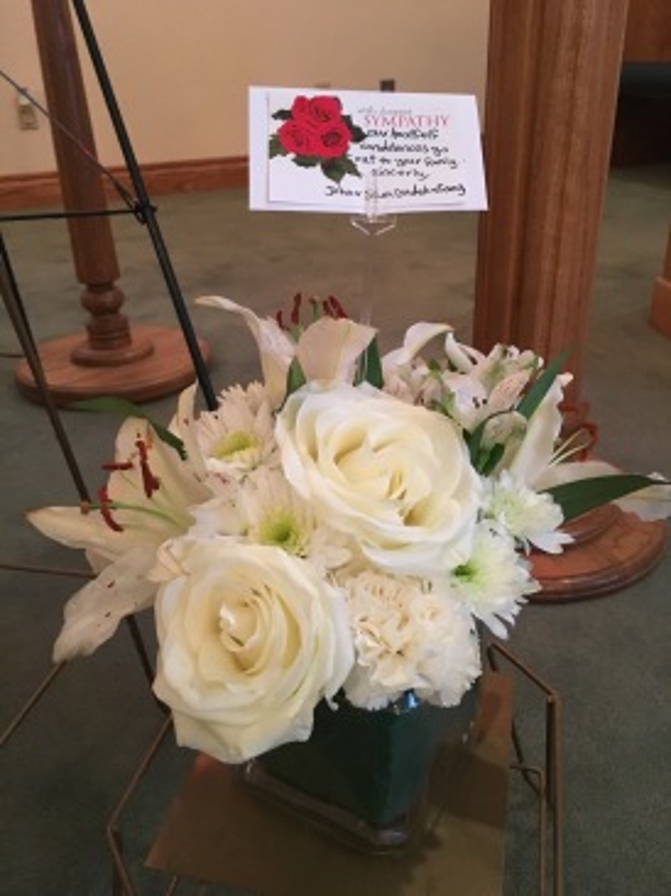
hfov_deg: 48.2
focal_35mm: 29
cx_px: 336
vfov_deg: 61.7
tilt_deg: -26.8
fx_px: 750
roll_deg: +4.8
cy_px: 448
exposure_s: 1/15
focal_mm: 4.15
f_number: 2.2
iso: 250
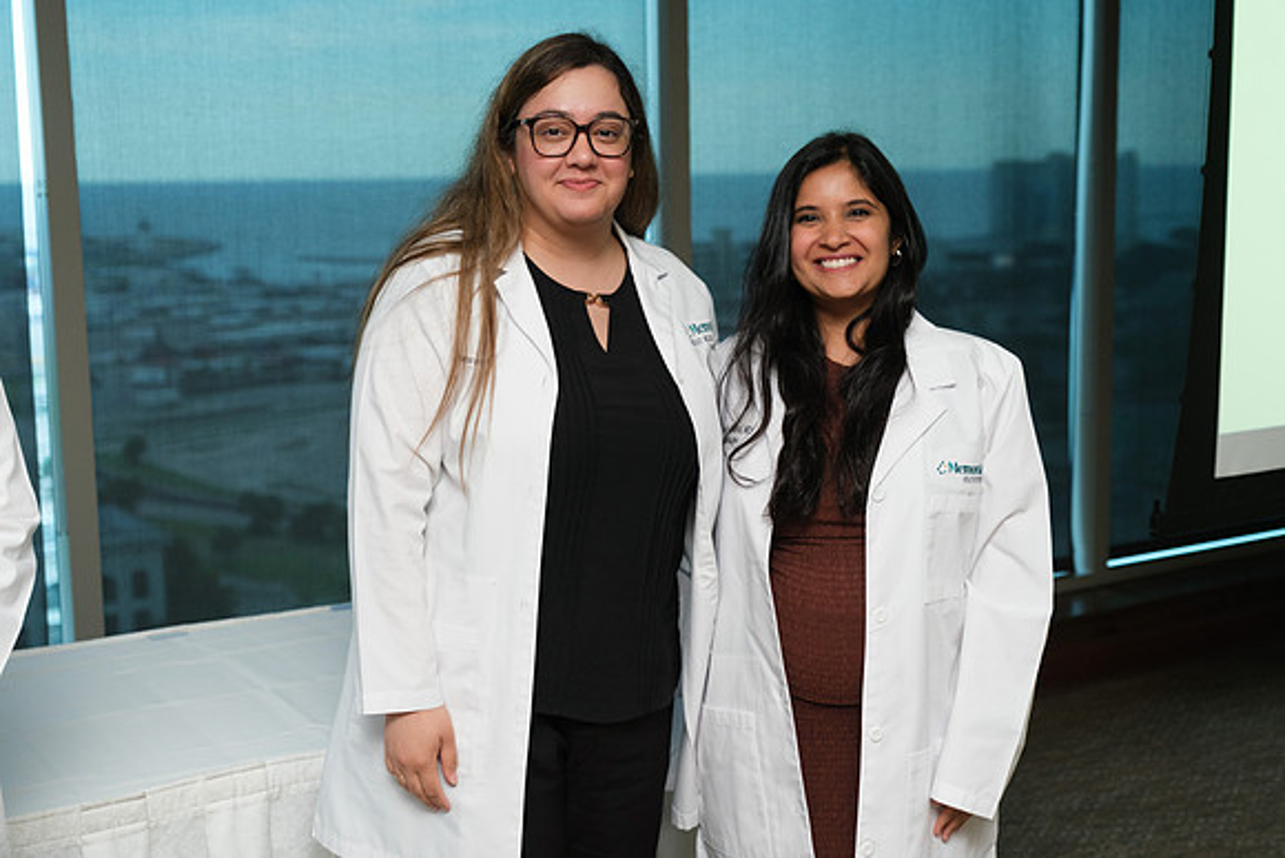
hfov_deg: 41.1
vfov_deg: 28.1
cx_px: 642
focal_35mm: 48
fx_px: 1714
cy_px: 429
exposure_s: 1/125
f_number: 2.8
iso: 640
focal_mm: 32.1
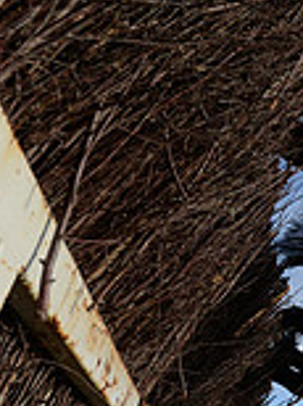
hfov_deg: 16.4
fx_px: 679
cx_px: 664
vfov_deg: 33.3
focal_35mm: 58
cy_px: 190
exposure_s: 1/3200
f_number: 9
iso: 1600
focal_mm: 16
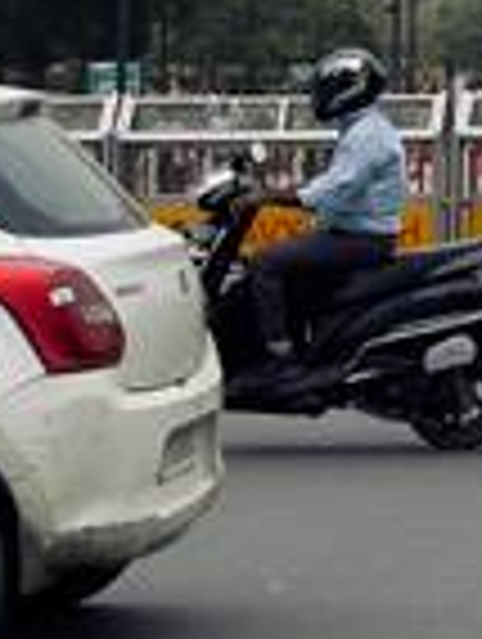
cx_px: 946
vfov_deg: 8.9
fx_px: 3998
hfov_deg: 6.7
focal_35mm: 216
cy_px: -306
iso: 64
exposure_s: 1/3472
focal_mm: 6.86
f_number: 1.78
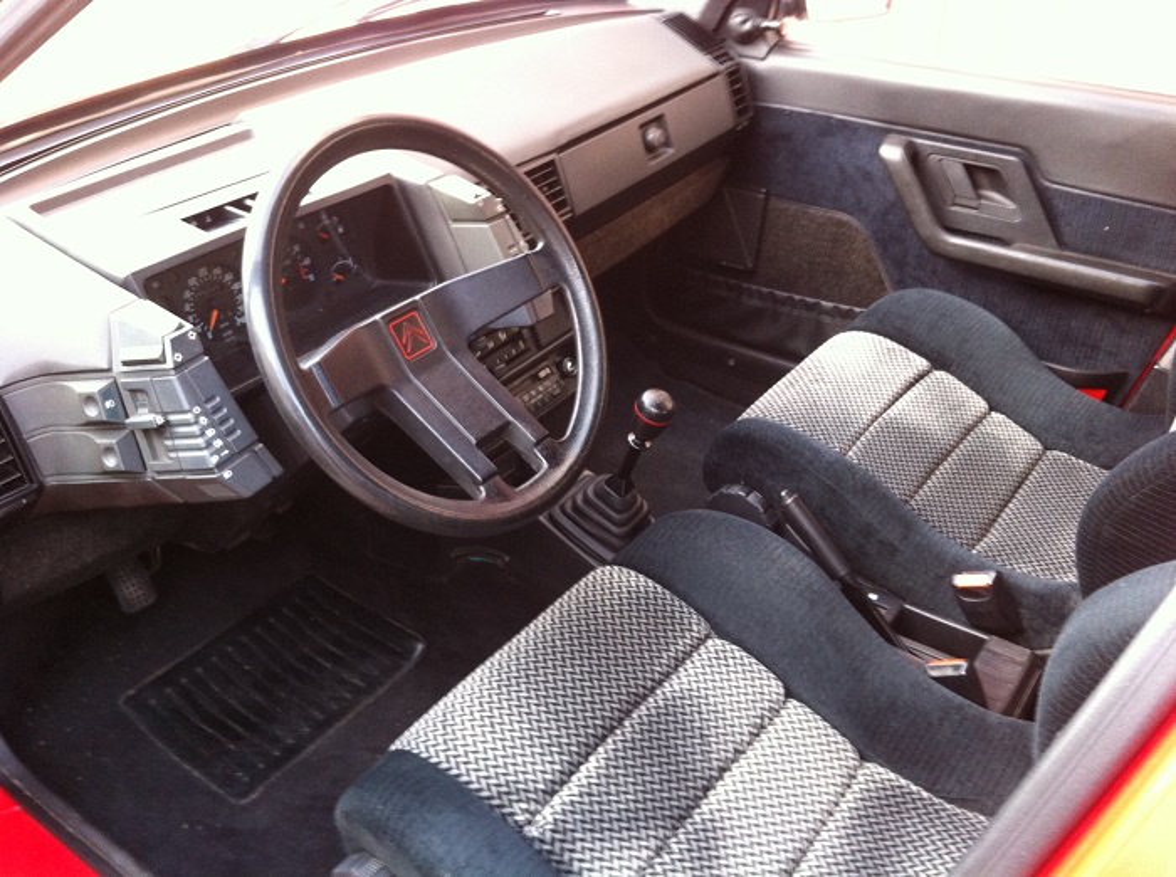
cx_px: 588
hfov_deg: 52.7
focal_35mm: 35
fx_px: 1187
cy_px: 438
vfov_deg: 40.6
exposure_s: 1/15
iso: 200
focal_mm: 3.85
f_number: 2.8
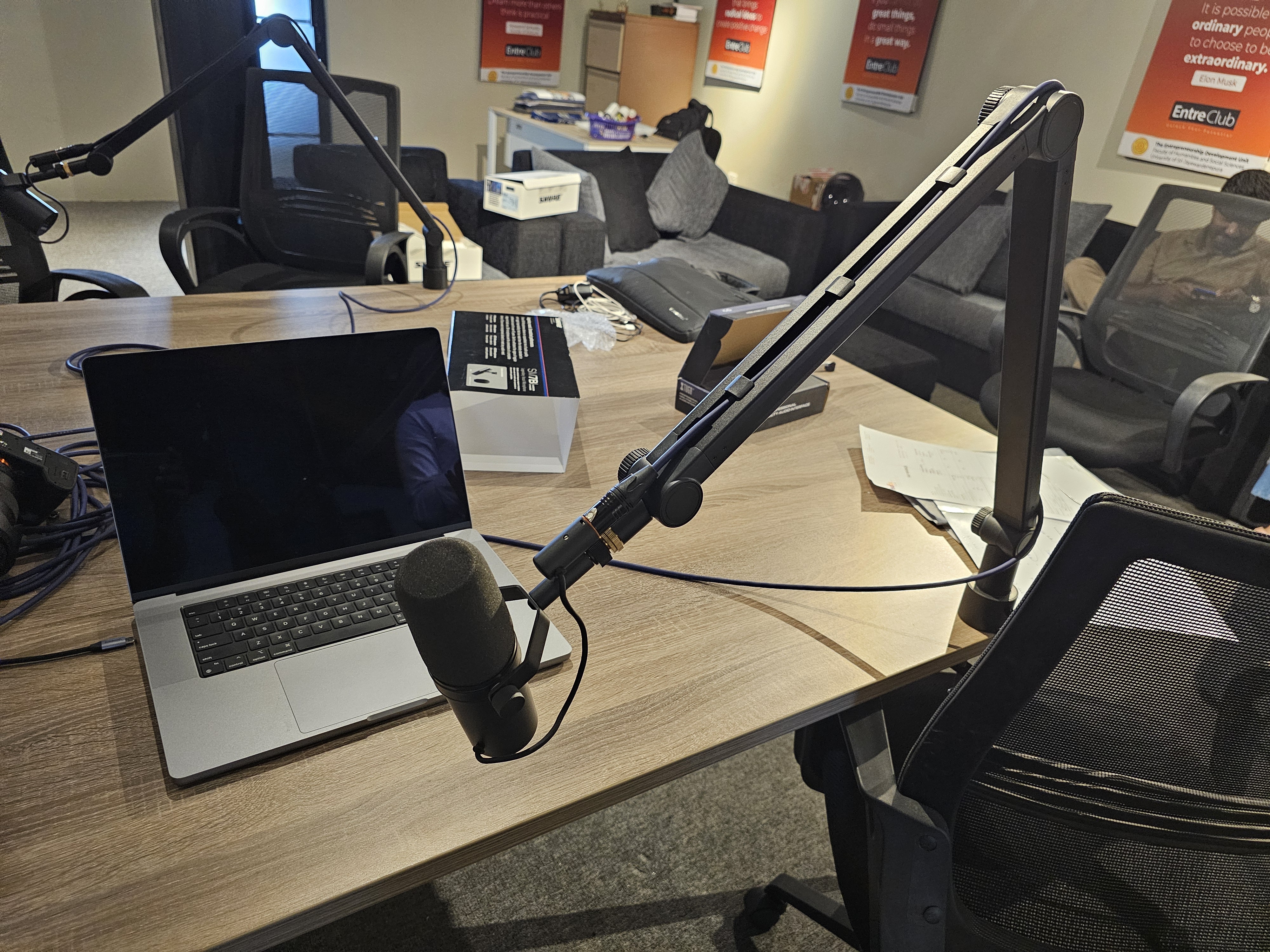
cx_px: 635
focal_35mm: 23
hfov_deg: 73.9
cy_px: 476
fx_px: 844
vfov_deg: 58.9
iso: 640
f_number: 1.7
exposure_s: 1/50
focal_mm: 6.3
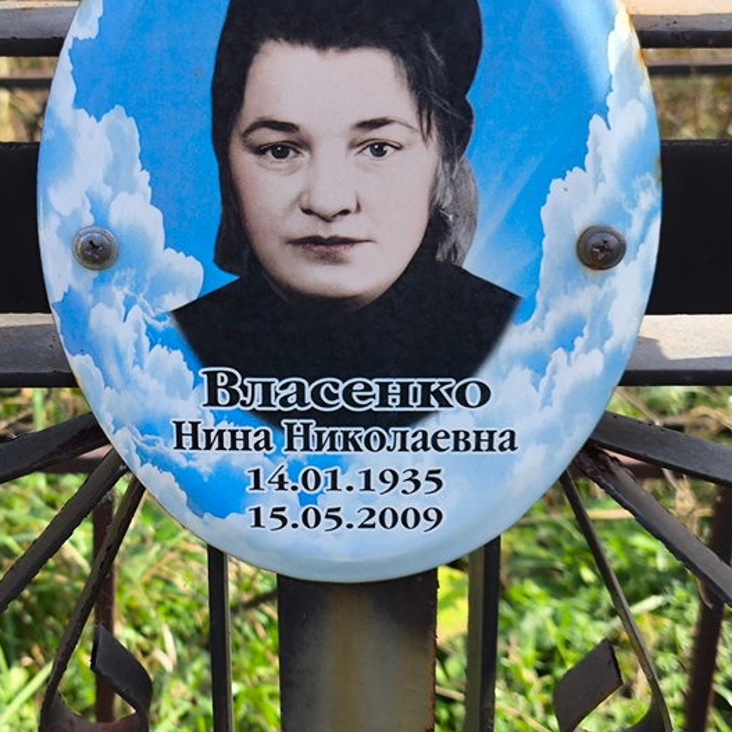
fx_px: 1603
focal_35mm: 67
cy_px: 393
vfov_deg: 25.7
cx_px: 247
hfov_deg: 25.6
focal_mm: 4.71
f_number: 1.7
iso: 50
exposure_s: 1/470
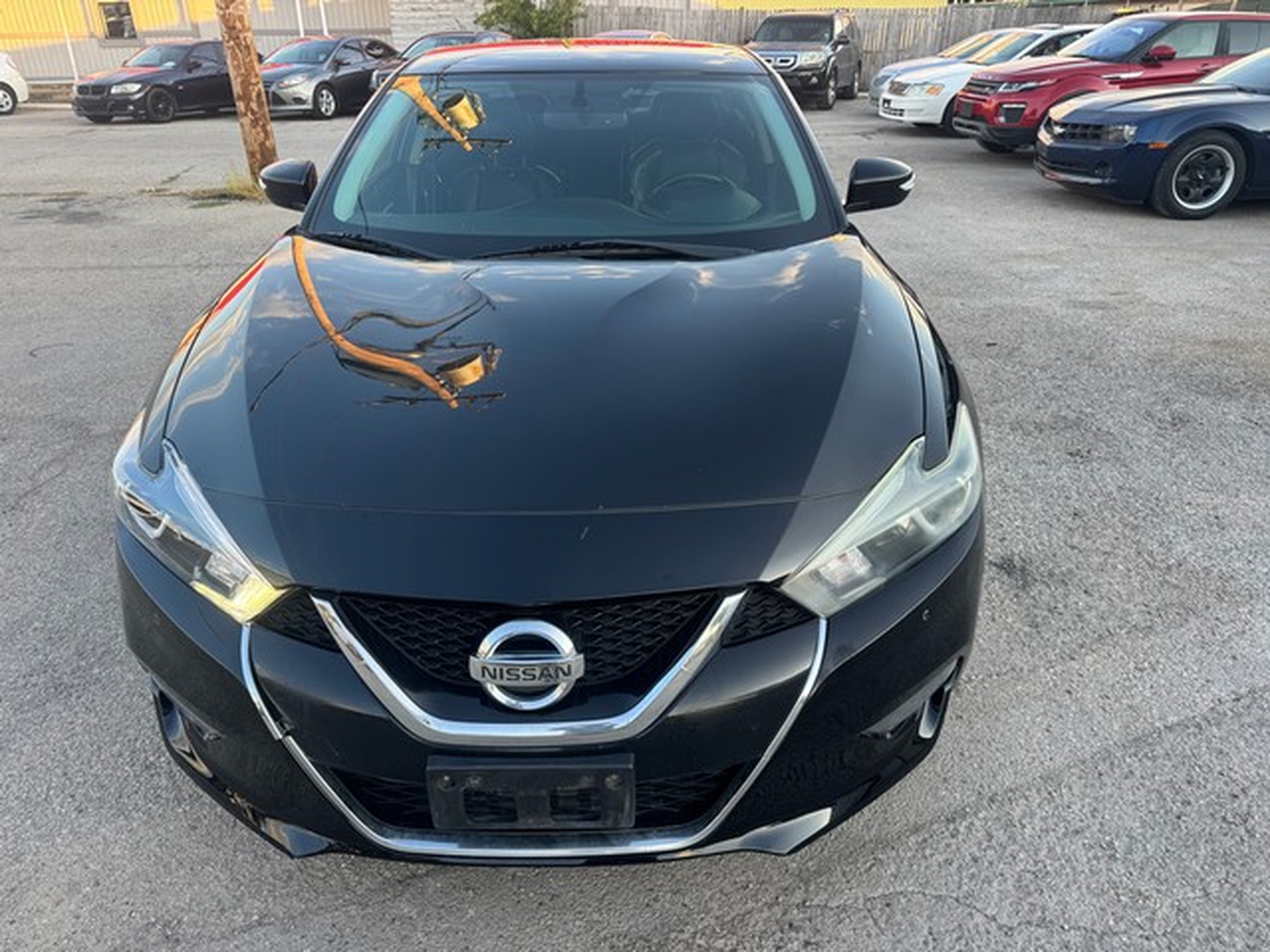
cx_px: 635
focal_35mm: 24
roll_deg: +0.6
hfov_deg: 71.6
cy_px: 476
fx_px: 881
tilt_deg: -27.6
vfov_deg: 56.8
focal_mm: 6.76
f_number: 1.78
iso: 64
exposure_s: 1/172
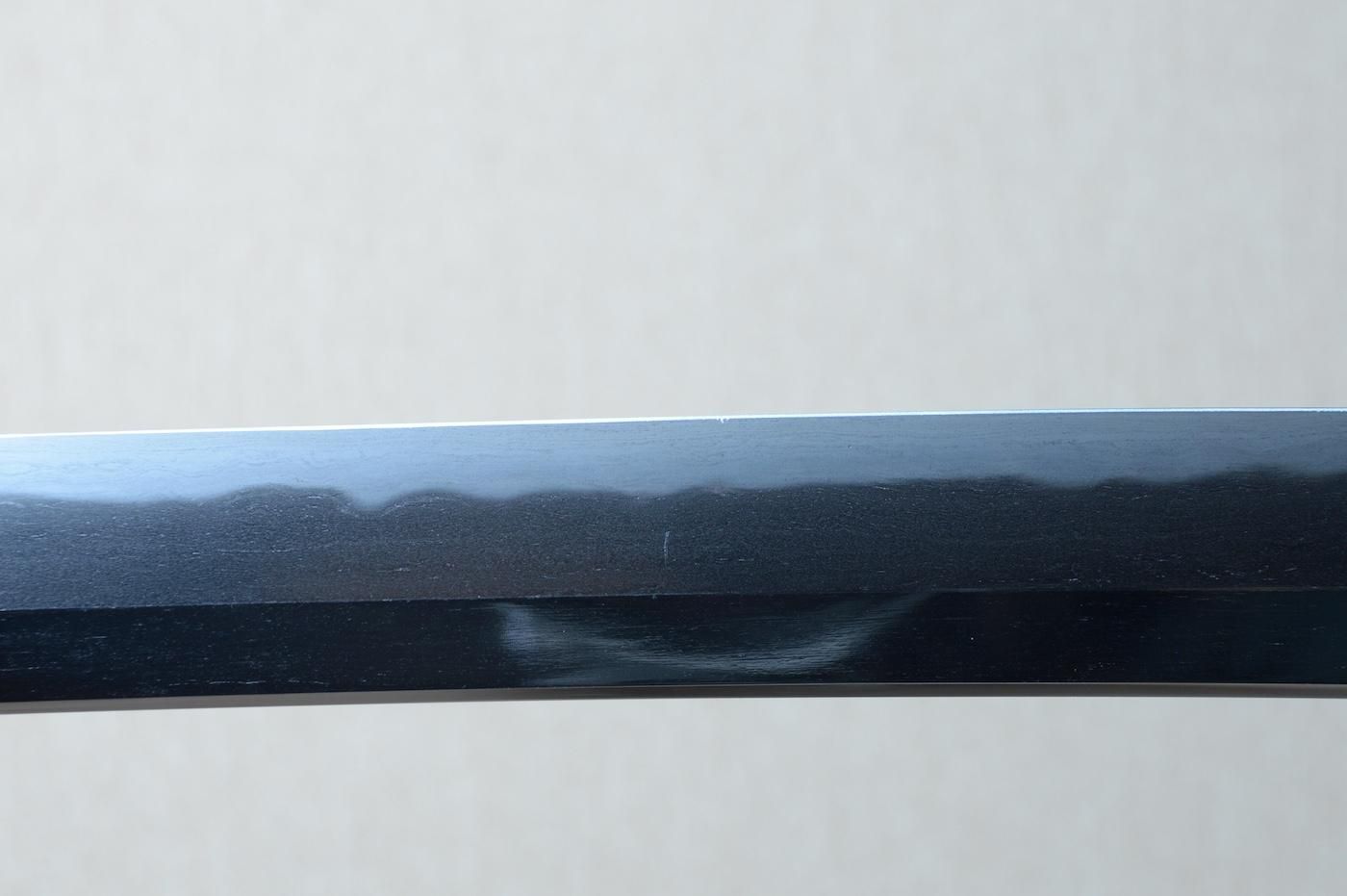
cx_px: 674
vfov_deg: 10.7
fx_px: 4767
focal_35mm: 128
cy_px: 448
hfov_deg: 16.1
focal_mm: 85
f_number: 11
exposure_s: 1/2
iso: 400
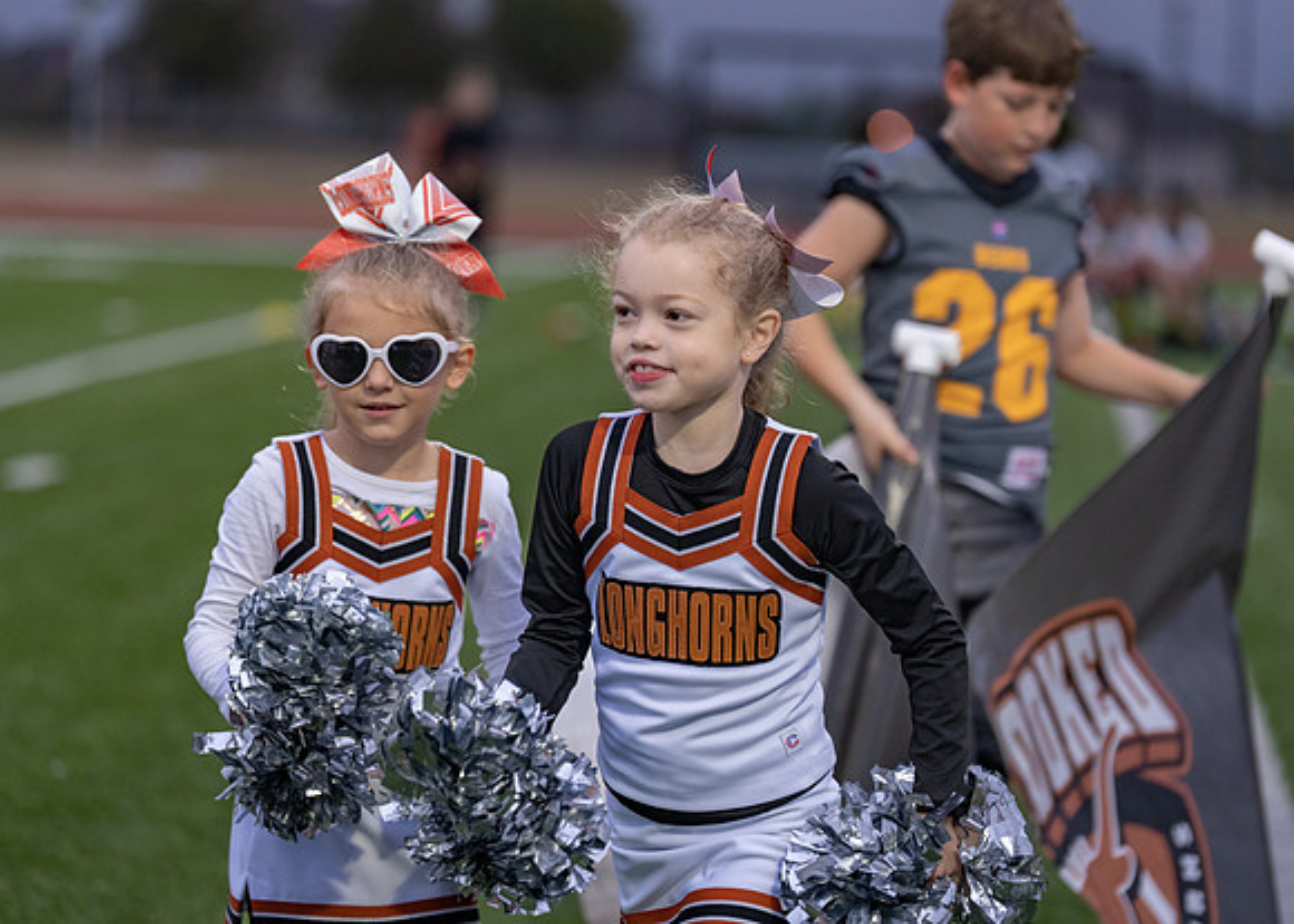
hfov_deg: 13.7
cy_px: 462
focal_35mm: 147
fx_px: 5390
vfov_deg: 9.8
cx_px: 647
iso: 1000
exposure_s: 1/1000
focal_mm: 140
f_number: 2.8
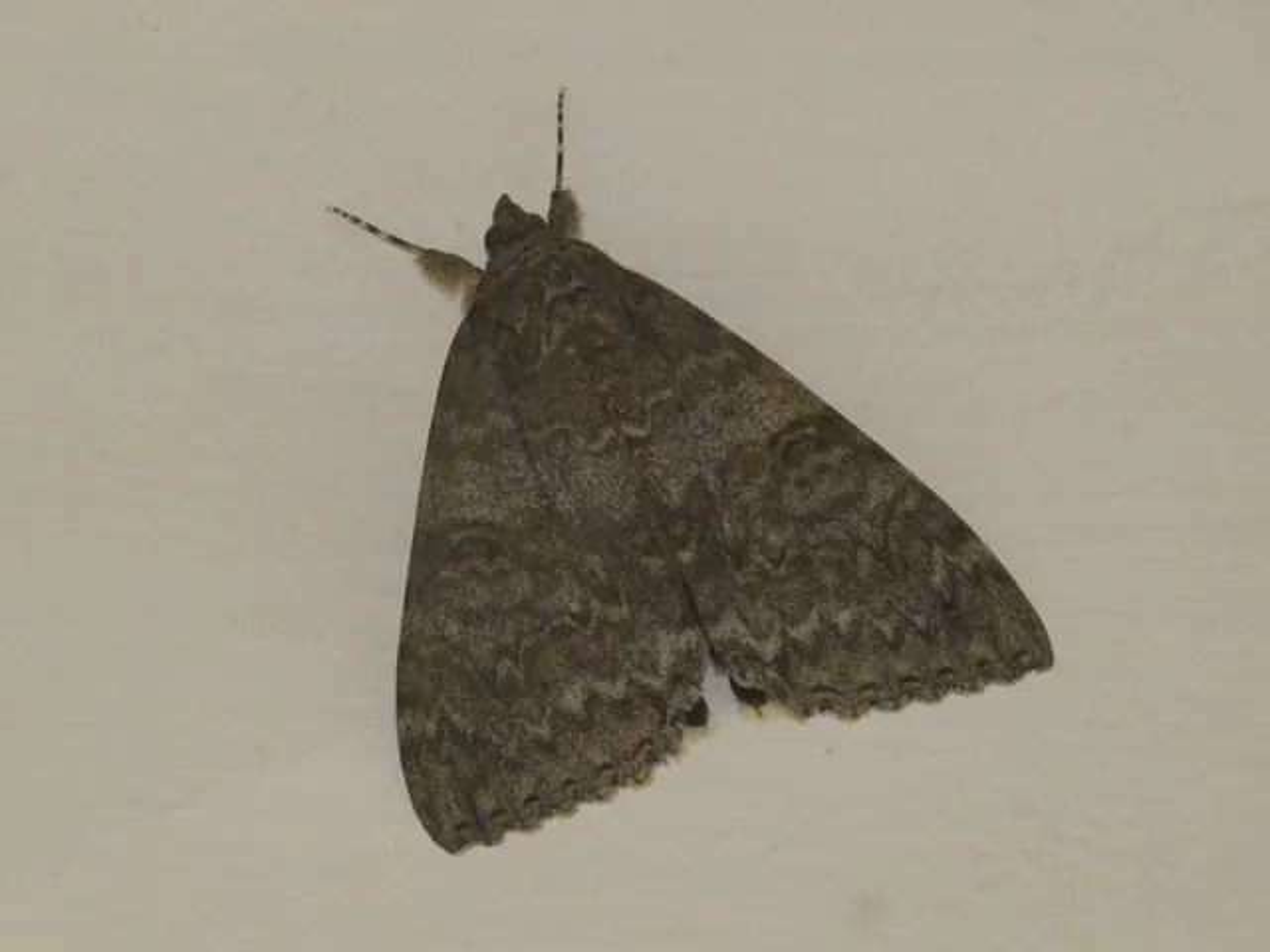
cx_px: 635
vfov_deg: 3.5
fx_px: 15703
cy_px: 476
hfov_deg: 4.6
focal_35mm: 428
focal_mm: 76.7
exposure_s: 1/100
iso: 800
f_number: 5.6
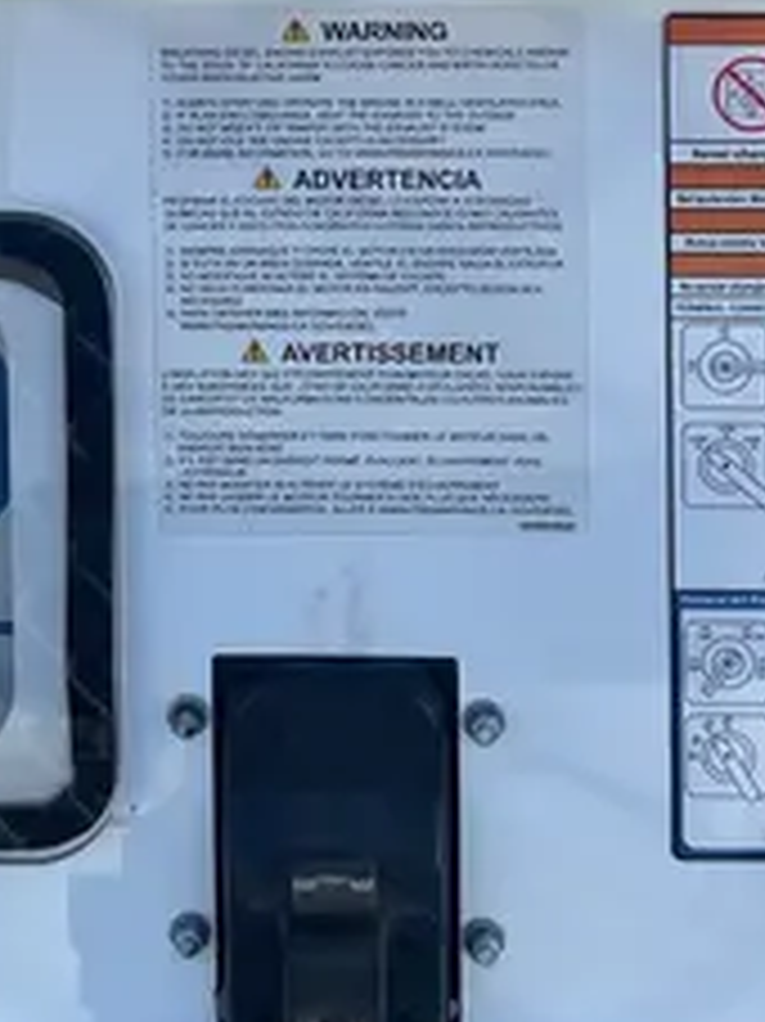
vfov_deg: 20.3
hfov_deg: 17.5
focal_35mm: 84
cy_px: -466
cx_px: 306
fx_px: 2477
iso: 32
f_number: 1.6
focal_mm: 4.2
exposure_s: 1/1195
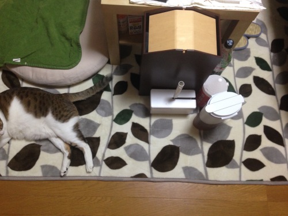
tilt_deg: -70.3
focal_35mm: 33
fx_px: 275
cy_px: 108
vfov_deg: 42.9
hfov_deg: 55.4
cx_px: 144
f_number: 2.4
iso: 160
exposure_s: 1/20
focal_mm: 4.12
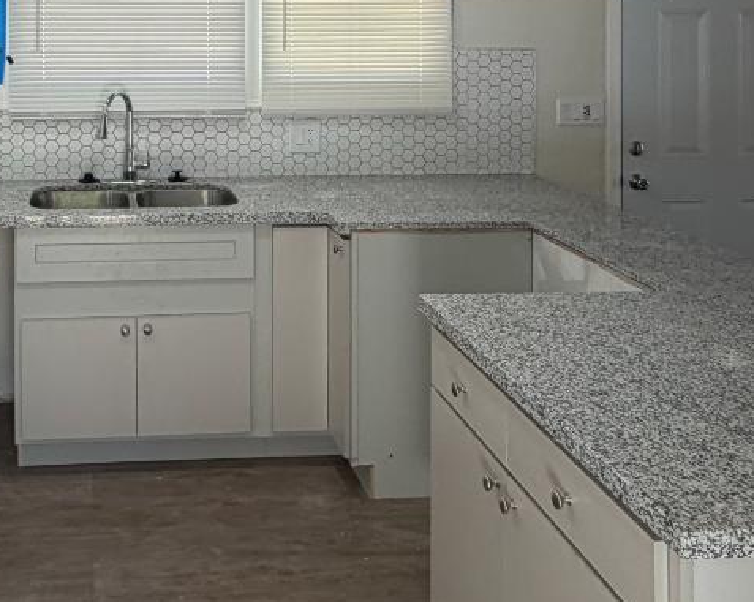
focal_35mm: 43
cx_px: 153
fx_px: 959
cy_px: -7
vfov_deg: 32.0
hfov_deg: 41.1
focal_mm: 2.22
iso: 100
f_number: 2.2
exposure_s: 1/121
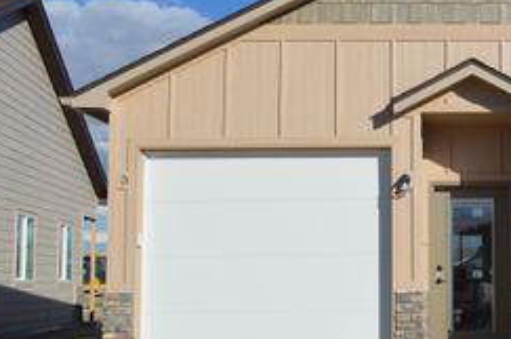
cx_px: 496
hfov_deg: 28.1
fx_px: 963
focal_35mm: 68
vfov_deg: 19.9
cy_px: 194
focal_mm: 22
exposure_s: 1/500
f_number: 8
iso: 100
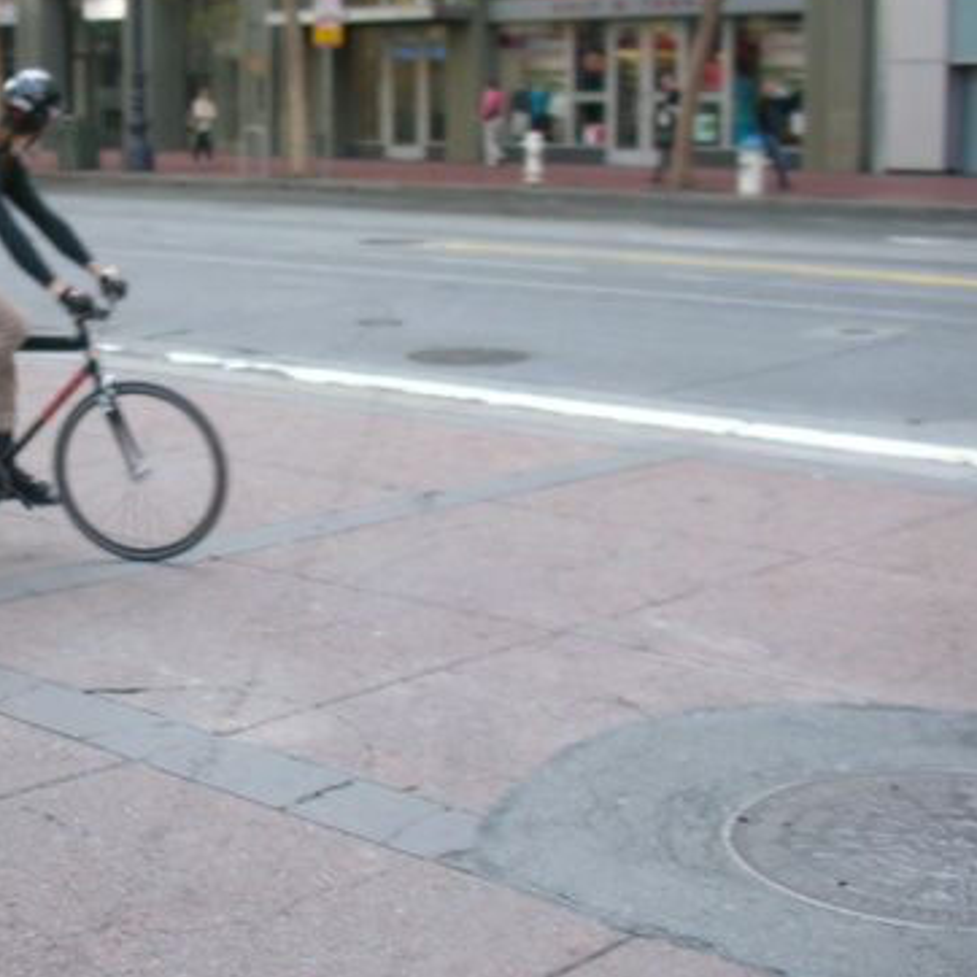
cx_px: 85
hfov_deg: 26.7
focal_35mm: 62
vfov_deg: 27.7
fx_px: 1980
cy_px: 394
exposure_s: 1/65
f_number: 3
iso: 50
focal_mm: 5.8
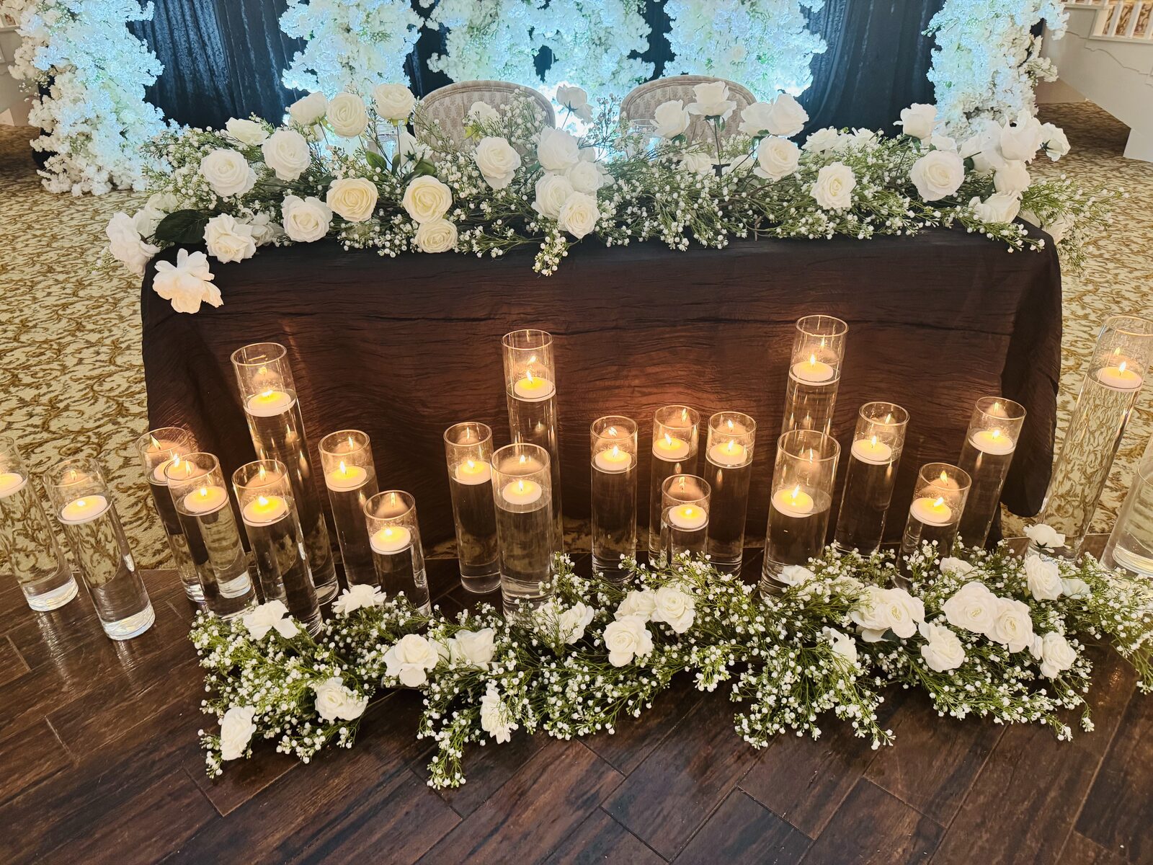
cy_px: 432
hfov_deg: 71.6
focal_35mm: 24
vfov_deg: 56.8
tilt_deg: -30.8
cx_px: 576
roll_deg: +0.1
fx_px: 799
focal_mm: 6.76
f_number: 1.78
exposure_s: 1/60
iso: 320
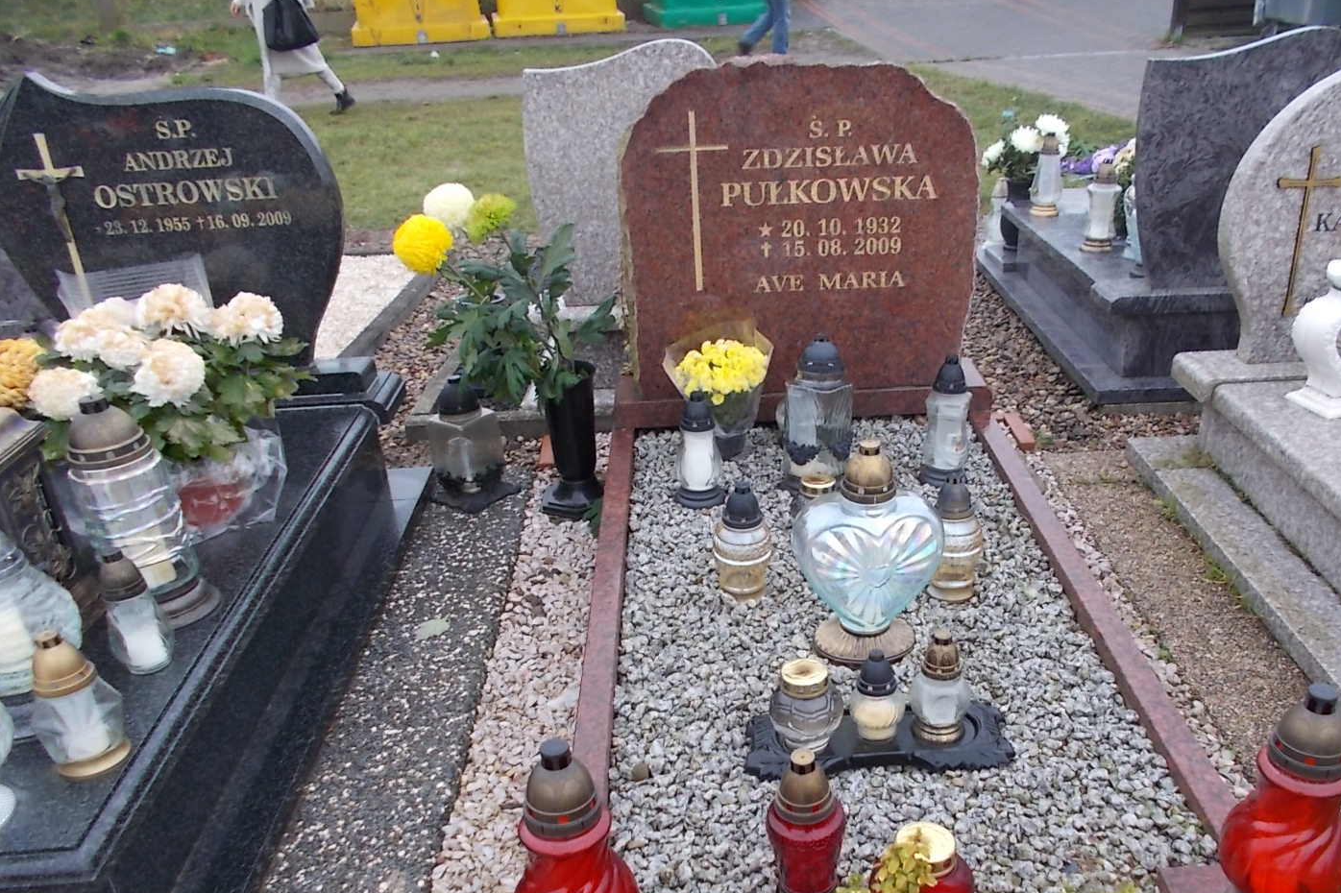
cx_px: 767
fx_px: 1154
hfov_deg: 60.0
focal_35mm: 31
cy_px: 570
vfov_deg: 41.9
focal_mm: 4.6
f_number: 3.2
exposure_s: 1/50
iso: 80
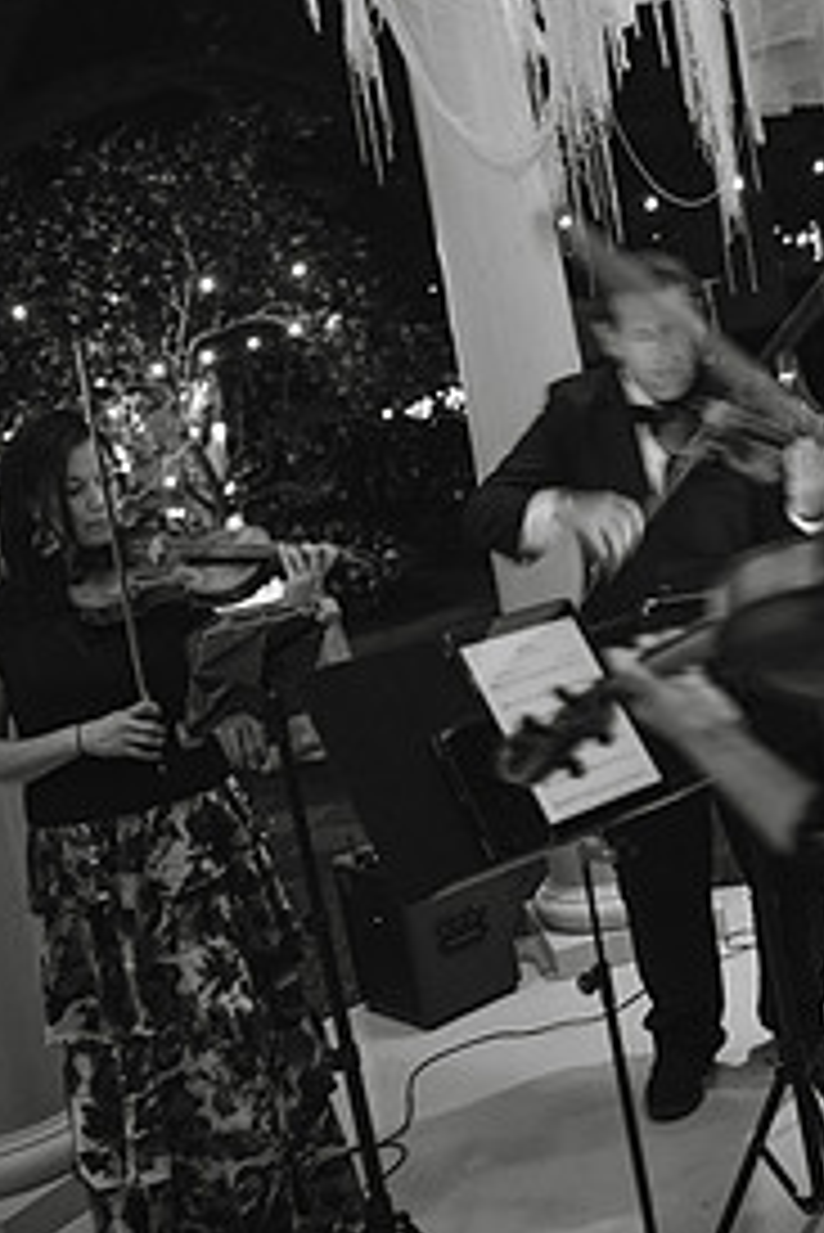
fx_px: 1577
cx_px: 608
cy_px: 518
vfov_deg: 42.6
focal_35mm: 46
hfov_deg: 28.9
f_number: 2.8
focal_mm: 28
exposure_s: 1/8
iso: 400
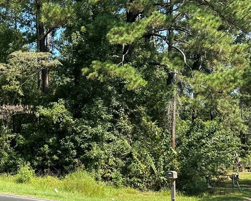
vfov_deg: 32.6
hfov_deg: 37.1
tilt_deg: +4.7
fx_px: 342
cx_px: 15
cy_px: 124
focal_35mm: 46
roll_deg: -2.1
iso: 80
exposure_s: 1/1272
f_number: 1.78
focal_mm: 6.86
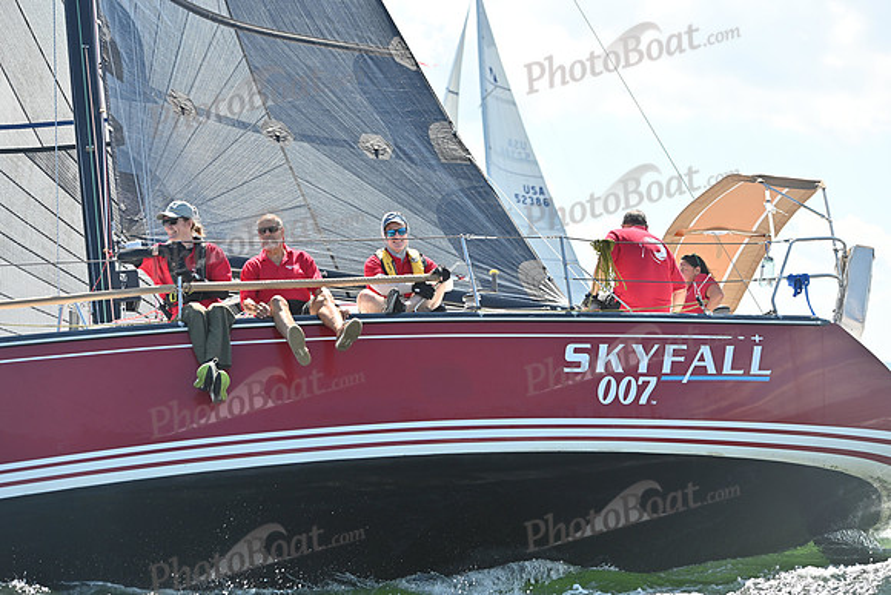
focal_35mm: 98
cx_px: 446
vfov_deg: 14.0
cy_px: 298
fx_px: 2426
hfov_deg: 20.8
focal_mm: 98
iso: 250
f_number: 5.6
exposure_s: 1/1250
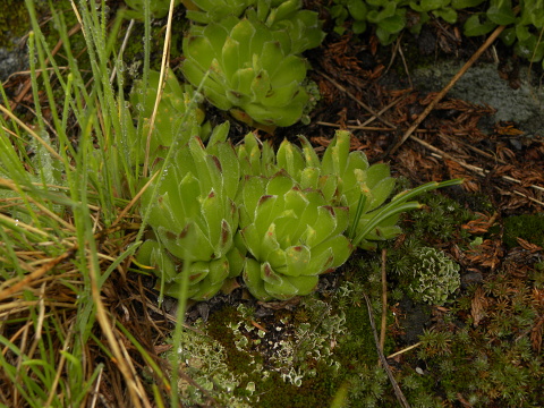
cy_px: 204
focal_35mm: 75
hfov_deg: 26.0
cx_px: 272
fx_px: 1179
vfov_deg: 19.6
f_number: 4.5
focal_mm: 13.4
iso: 64
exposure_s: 1/80
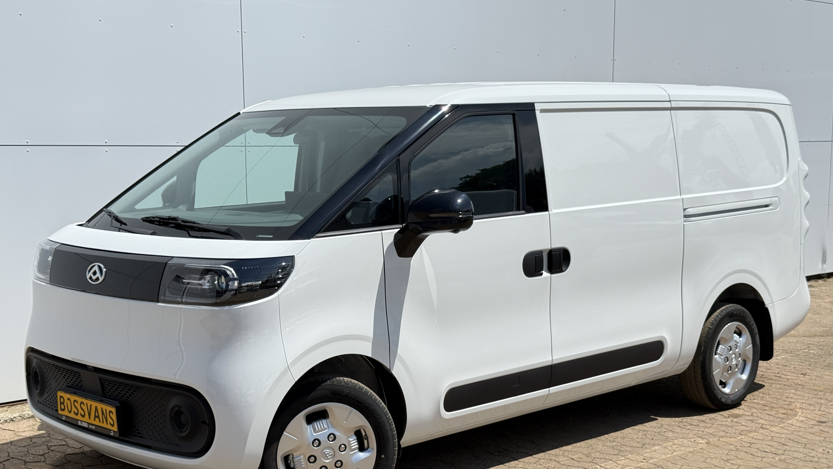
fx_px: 1171
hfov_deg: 39.2
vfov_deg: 22.6
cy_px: 293
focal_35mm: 53
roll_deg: +0.1
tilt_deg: -8.0
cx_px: 419
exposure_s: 1/7143
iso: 80
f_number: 1.78
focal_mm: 6.76
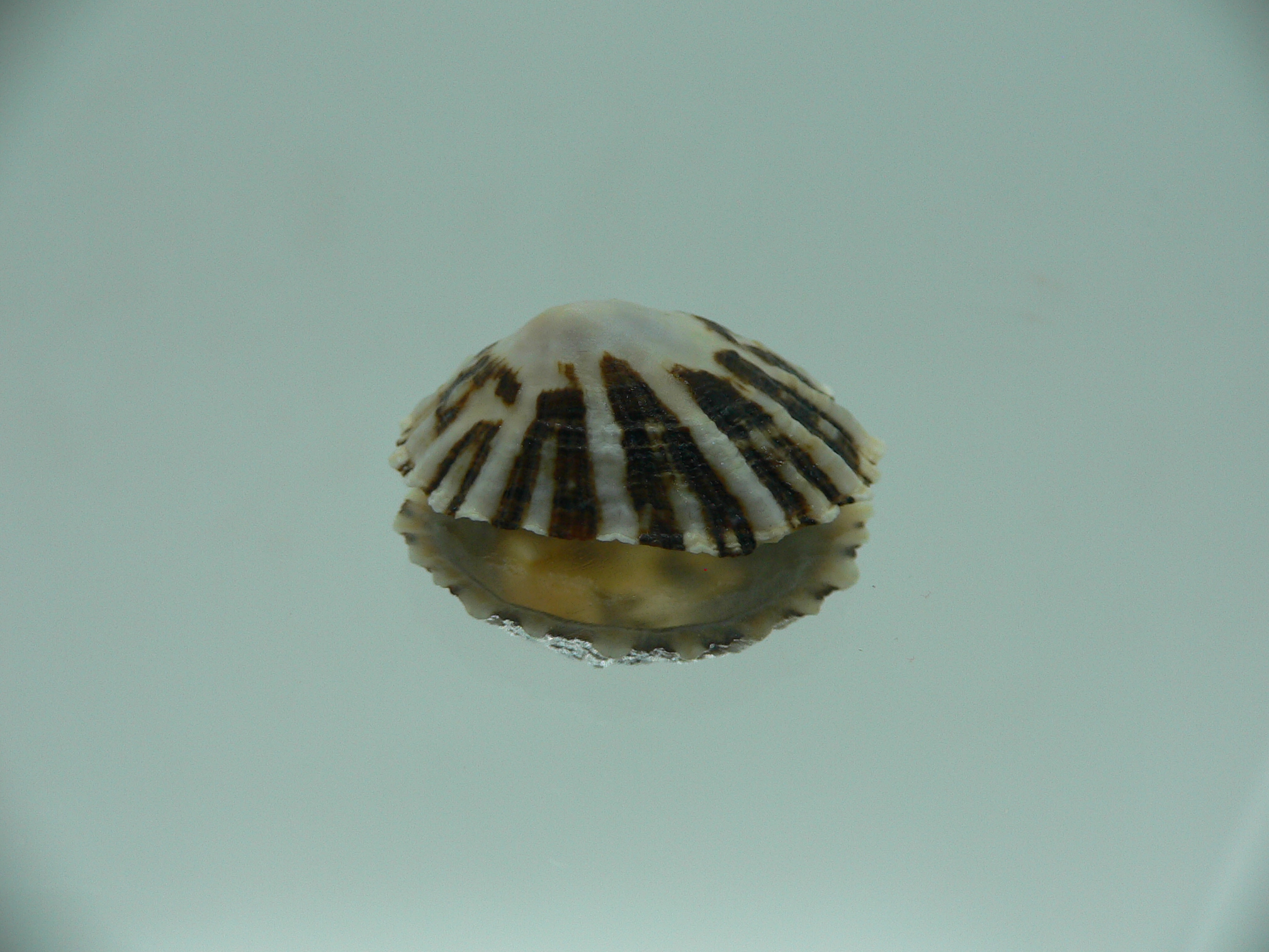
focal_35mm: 35
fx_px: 1283
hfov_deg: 52.6
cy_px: 476
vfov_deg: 40.7
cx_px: 634
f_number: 2.8
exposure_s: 1/60
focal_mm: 4.6
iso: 80
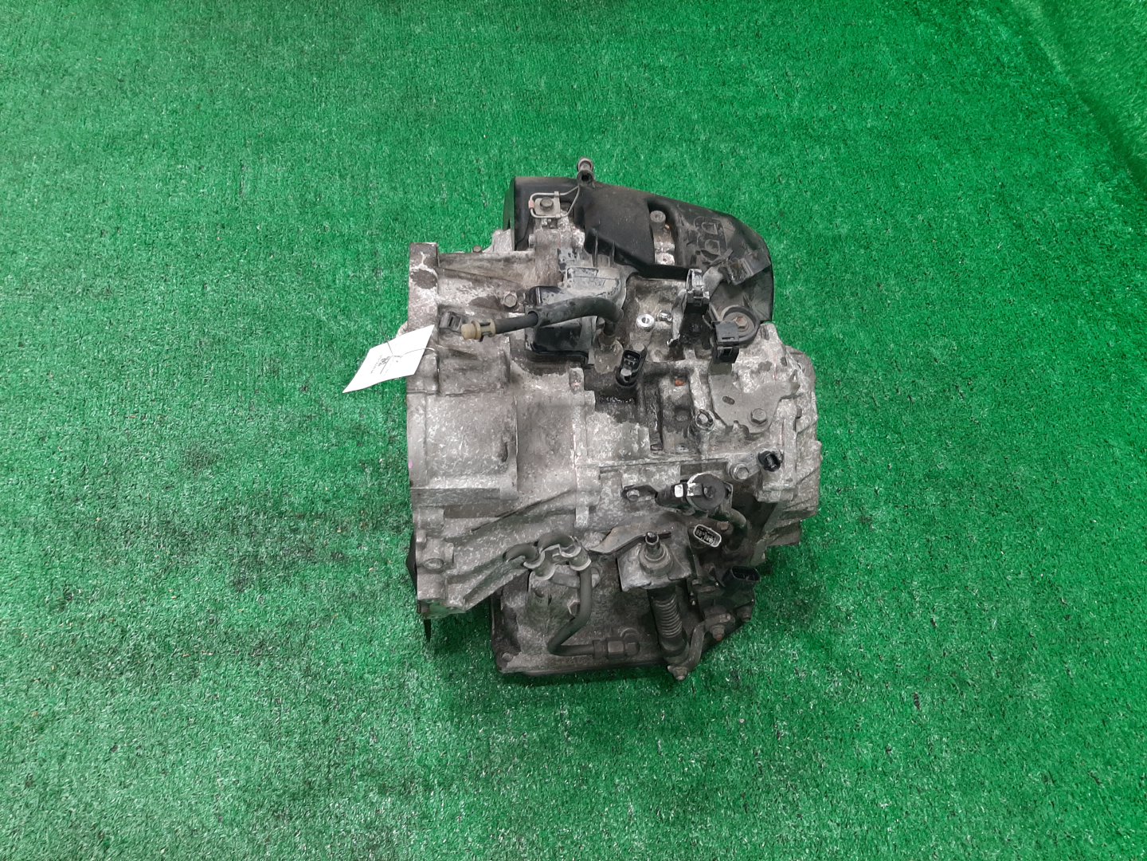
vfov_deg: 53.1
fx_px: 862
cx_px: 574
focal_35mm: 26
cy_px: 430
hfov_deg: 67.3
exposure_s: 1/50
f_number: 1.7
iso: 116
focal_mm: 3.93
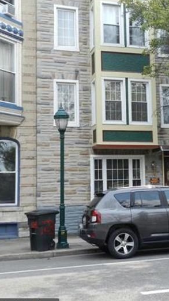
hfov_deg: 22.3
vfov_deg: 39.1
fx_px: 422
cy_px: 126
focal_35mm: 53
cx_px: 140
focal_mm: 6.7
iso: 160
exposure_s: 1/250
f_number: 4
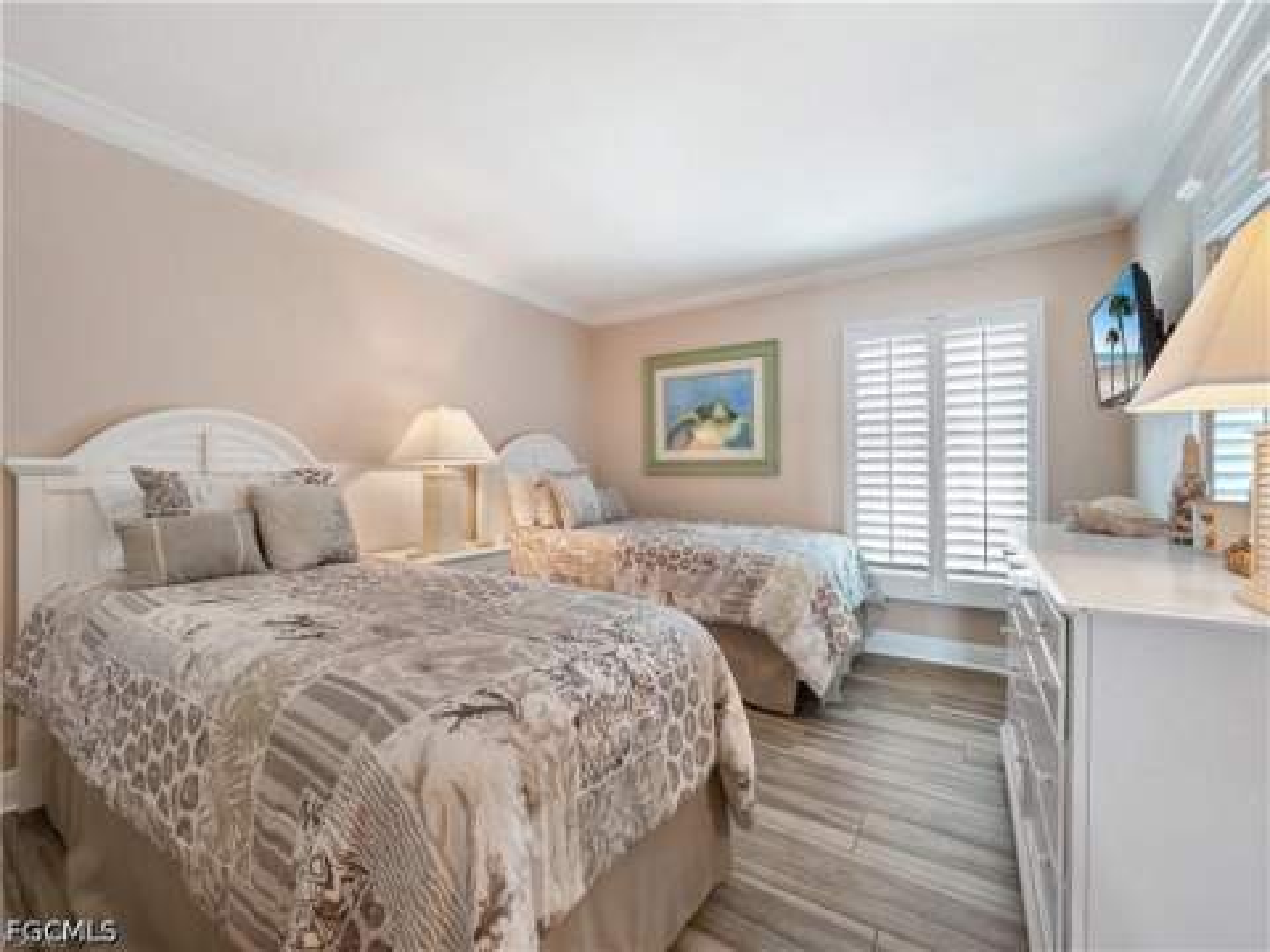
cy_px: 476
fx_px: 514
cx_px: 635
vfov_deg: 85.7
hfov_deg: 102.1
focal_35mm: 14
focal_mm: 7
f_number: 7.1
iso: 200
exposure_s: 1/2
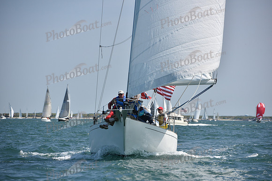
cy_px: 90
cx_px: 136
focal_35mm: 200
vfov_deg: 6.9
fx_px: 1511
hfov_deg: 10.3
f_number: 6.3
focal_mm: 200
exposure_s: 1/800
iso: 320
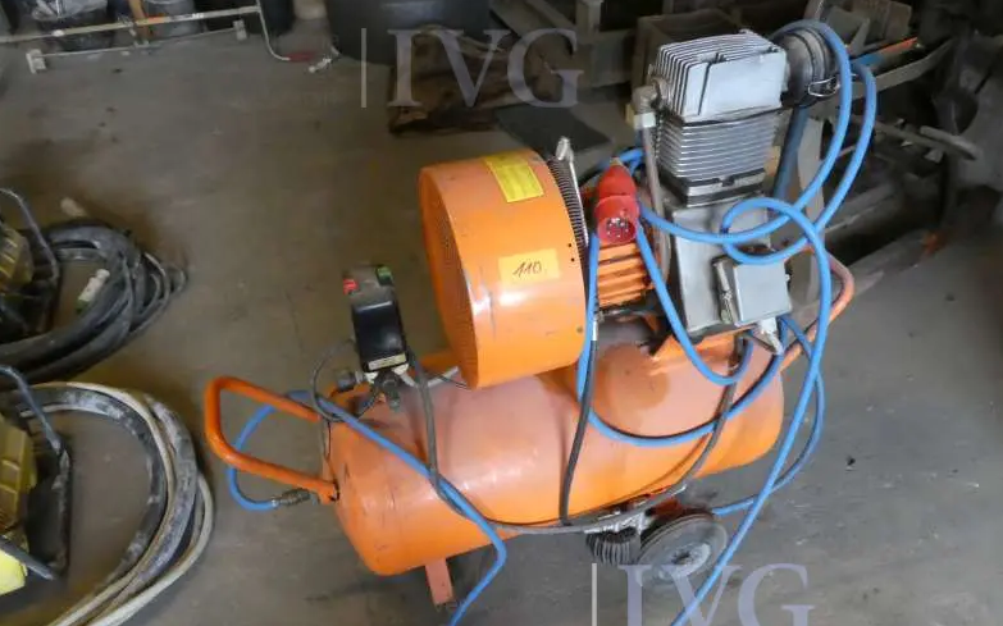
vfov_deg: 47.5
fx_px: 711
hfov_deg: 70.4
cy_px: 335
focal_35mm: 26
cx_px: 507
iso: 1250
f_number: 3.3
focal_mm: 4.3
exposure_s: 1/60
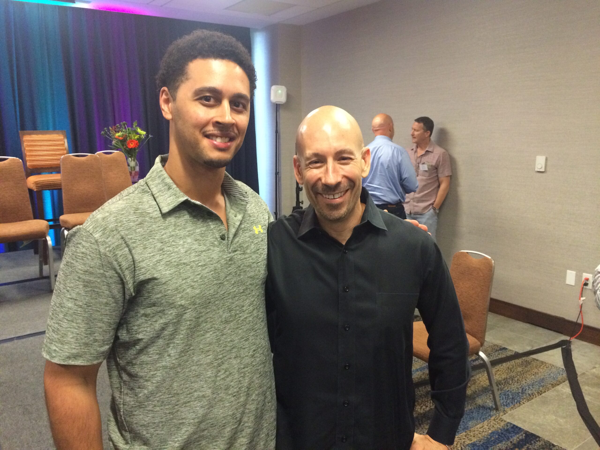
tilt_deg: -10.9
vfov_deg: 48.2
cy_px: 225
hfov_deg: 61.7
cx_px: 300
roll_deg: +2.3
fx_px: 503
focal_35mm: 29
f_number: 2.2
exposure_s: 1/30
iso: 320
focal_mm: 4.15
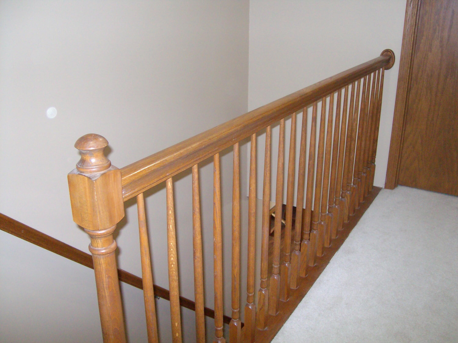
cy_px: 172
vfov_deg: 40.7
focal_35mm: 35
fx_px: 463
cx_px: 229
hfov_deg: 52.6
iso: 299
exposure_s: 1/40
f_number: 2.8
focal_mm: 5.8
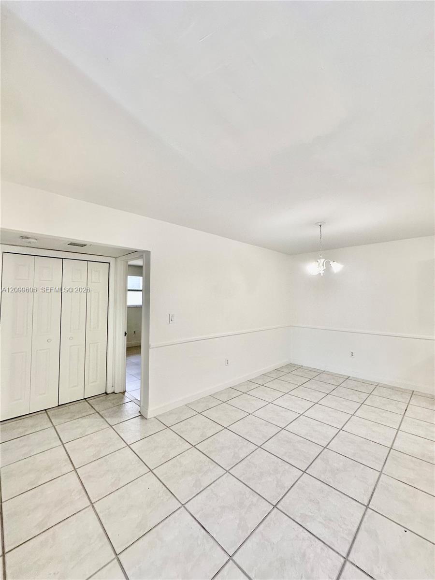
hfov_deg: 85.7
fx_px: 235
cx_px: 218
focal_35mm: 14
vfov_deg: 102.1
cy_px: 290
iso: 125
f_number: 2.2
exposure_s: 1/120
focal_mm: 2.22
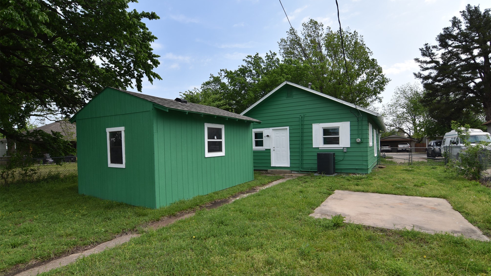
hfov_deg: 94.2
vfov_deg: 62.3
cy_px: 144
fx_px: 228
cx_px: 249
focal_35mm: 18
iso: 100
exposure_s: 1/200
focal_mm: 11
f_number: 10
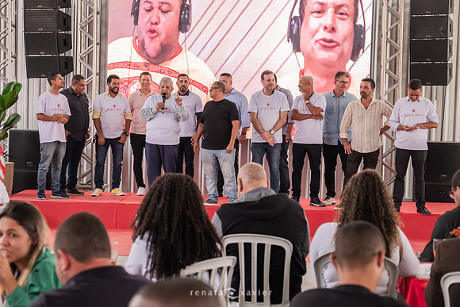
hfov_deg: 28.8
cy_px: 145
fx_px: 895
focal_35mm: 70
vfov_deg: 19.5
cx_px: 216
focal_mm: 44.1
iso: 800
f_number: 2.8
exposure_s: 1/200
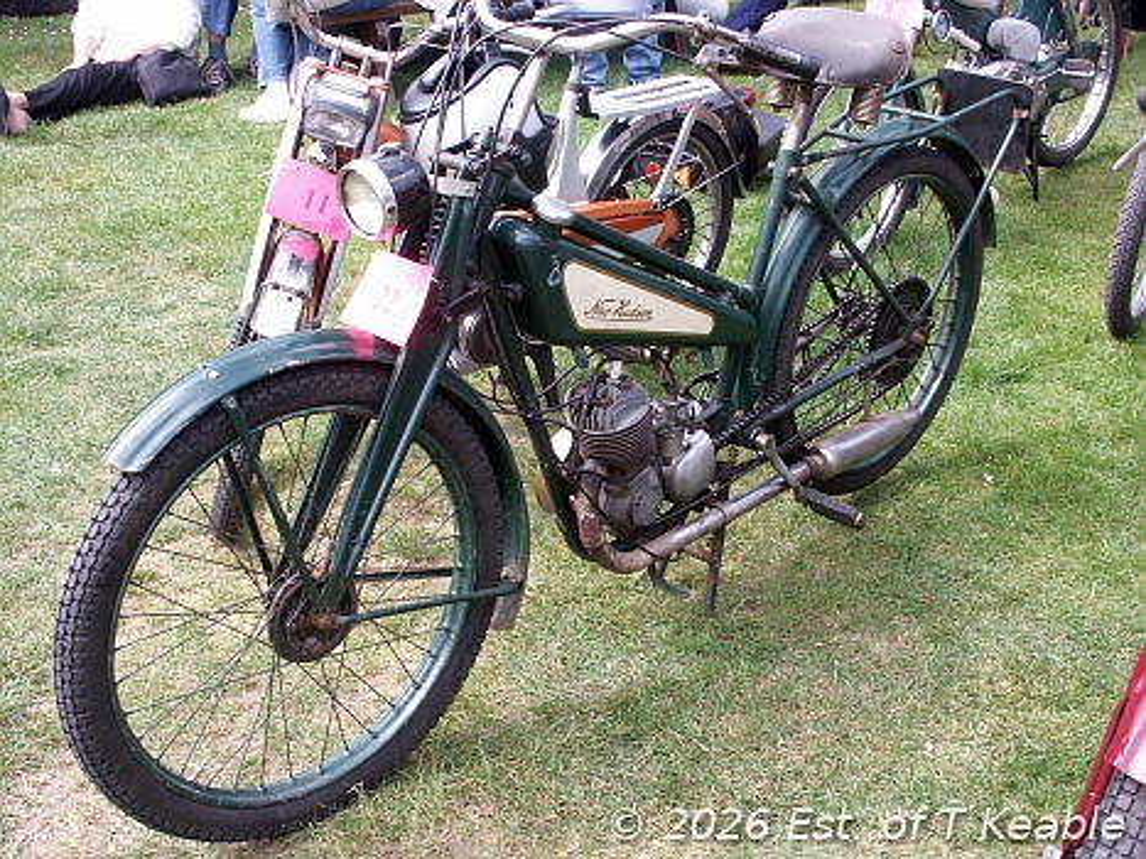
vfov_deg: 29.1
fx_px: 1655
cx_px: 573
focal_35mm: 50
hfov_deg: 38.2
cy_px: 430
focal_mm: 12.99
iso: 100
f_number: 8
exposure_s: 1/45
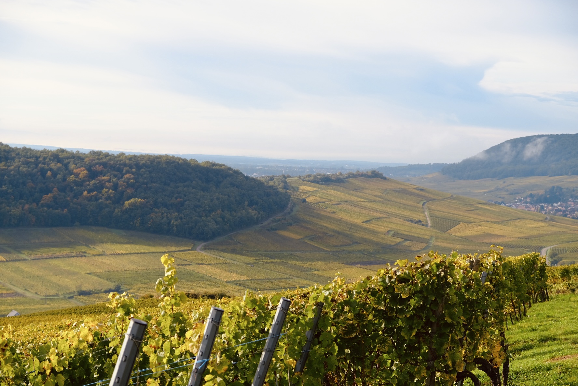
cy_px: 193
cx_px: 289
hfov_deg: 24.5
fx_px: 1333
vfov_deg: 16.5
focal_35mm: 83
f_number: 5.6
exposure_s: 1/420
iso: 200
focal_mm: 55
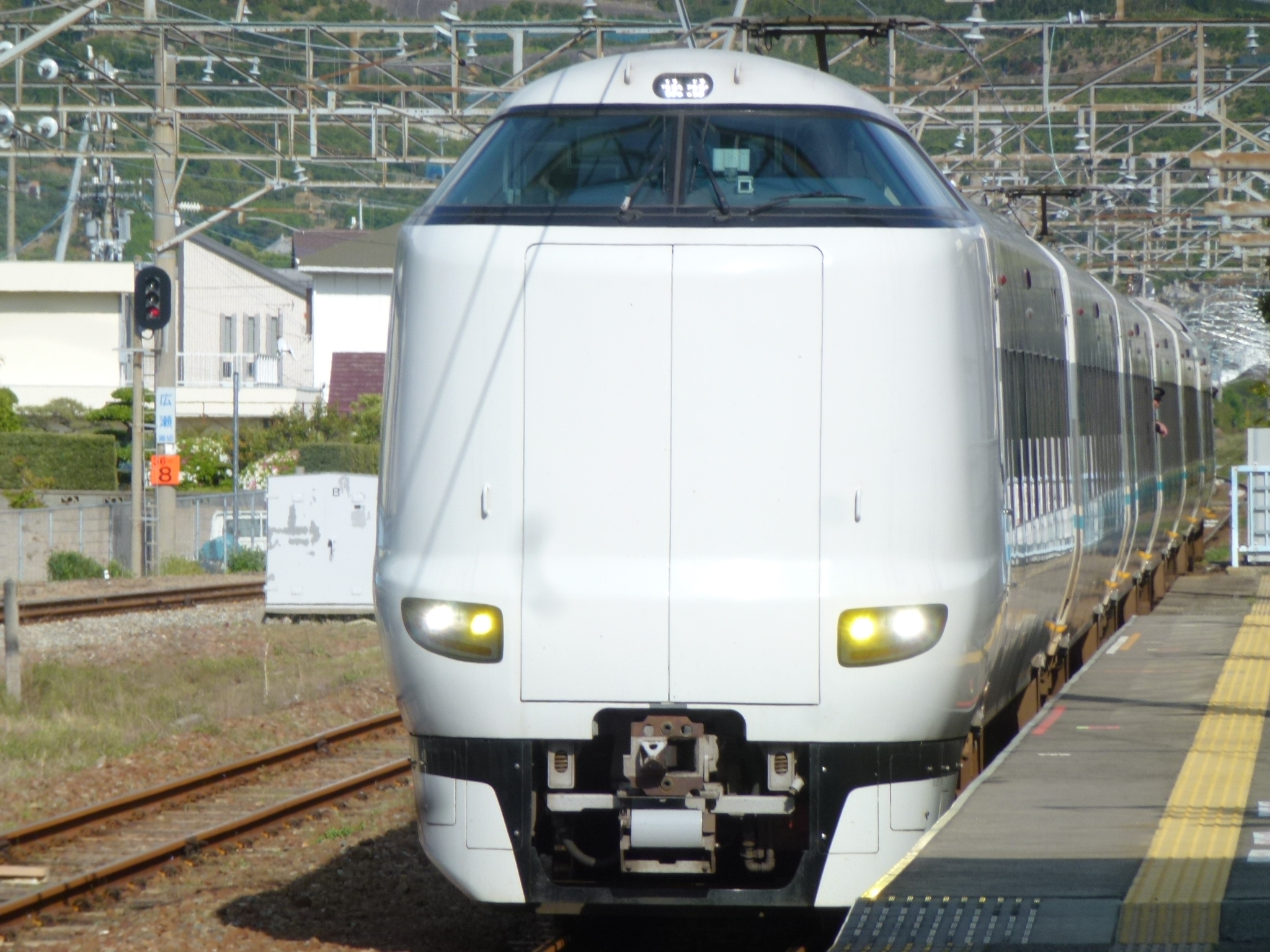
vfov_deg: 4.0
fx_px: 13721
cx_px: 635
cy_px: 476
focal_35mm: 374
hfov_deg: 5.3
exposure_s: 1/500
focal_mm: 67
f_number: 5.9
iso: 100
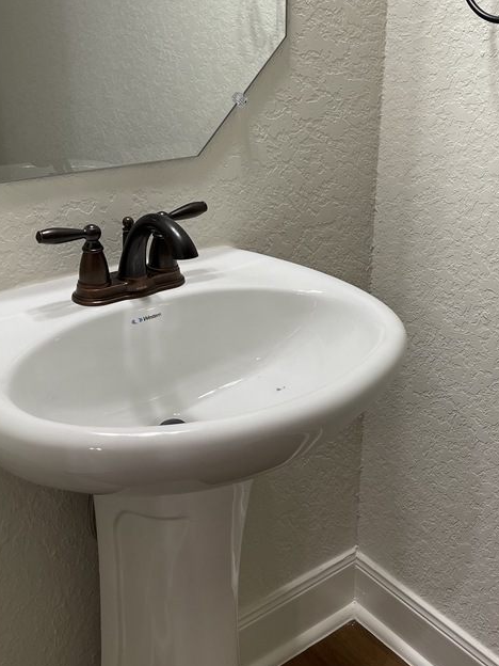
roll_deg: -2.8
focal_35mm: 45
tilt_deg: -23.4
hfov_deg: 31.8
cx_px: 349
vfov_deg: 42.0
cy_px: 301
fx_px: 865
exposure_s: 1/120
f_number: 1.6
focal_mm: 5.1
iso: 80
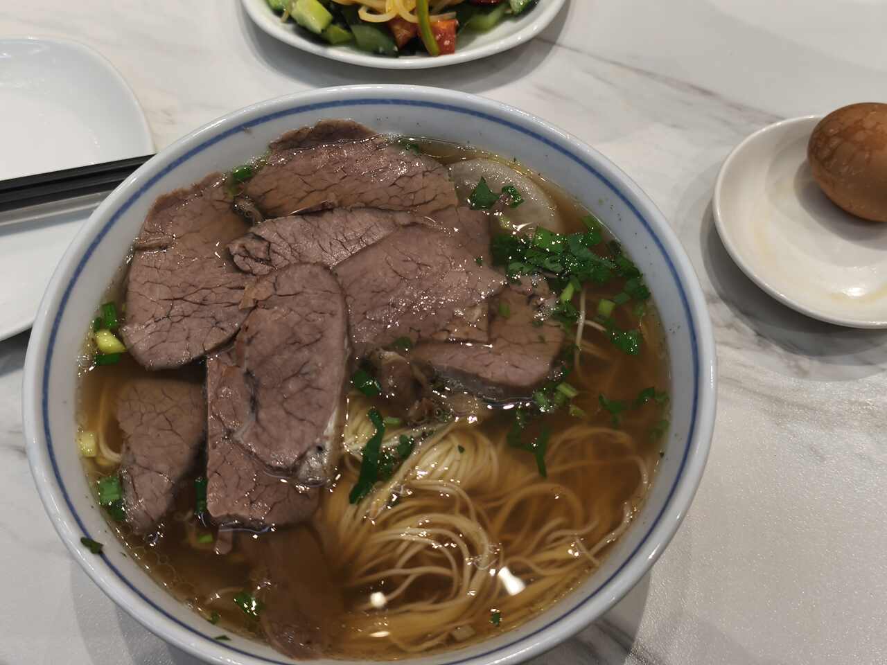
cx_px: 444
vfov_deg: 40.7
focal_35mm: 35
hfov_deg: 52.6
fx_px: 897
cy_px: 332
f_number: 1.6
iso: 80
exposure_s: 1/140
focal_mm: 5.84
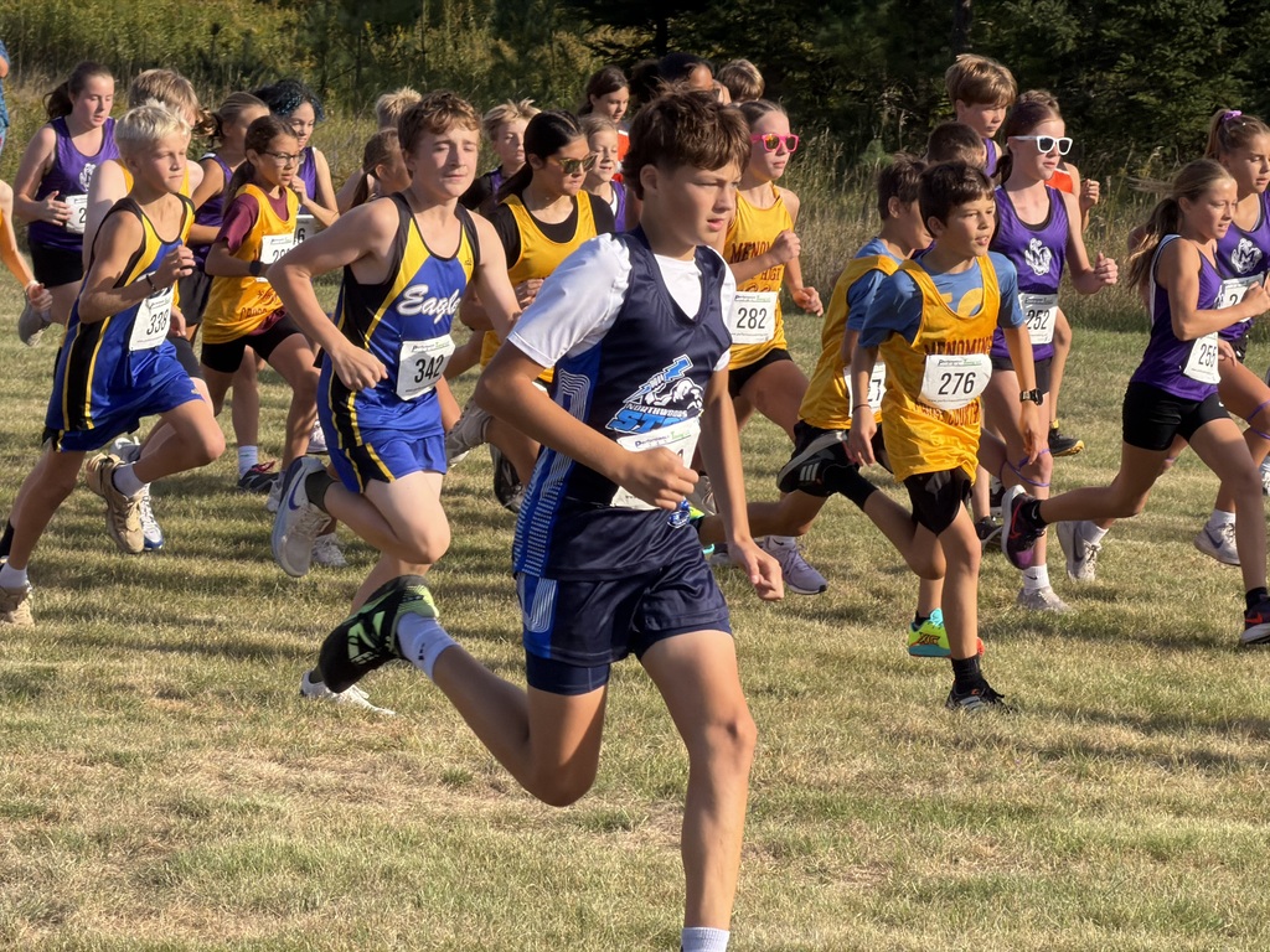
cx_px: 635
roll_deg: -0.5
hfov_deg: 9.9
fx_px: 7338
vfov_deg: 7.4
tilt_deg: -6.8
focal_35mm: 200
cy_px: 476
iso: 80
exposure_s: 1/1190
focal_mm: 16.89
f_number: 2.8
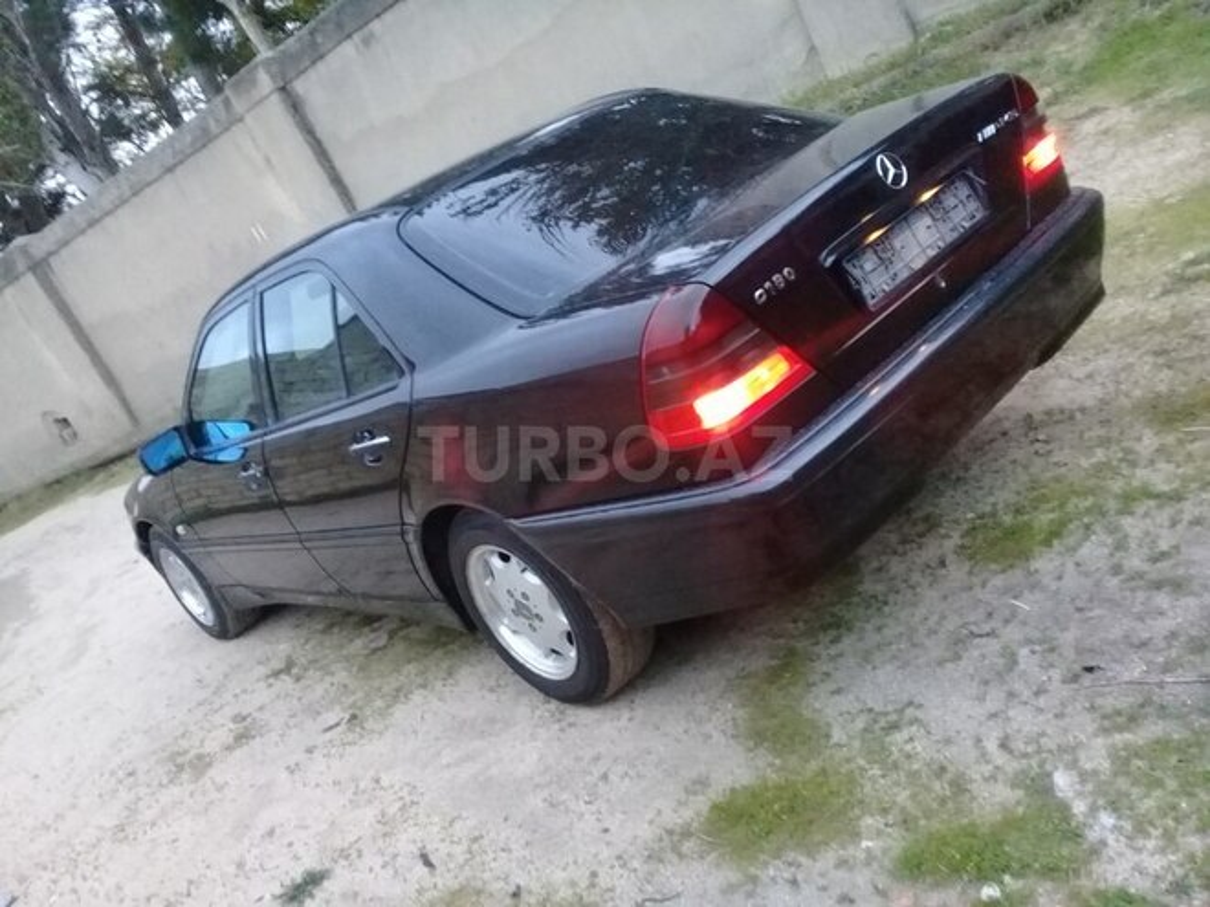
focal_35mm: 31
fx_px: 1084
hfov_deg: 58.4
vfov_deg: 45.4
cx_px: 605
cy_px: 454
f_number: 2.2
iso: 500
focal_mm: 3.3
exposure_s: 1/17
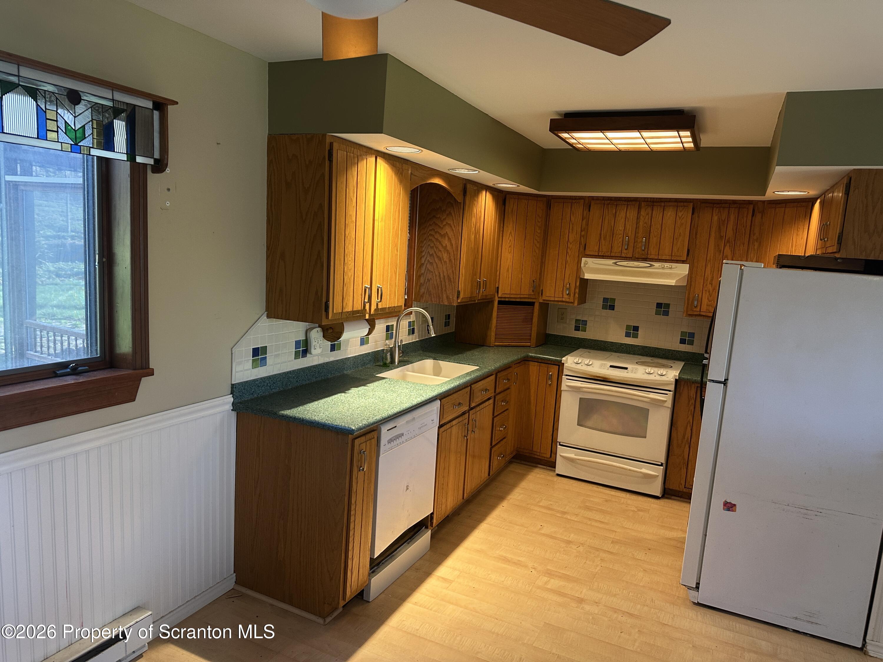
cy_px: 331
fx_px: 612
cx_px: 442
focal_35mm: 24
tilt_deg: -6.5
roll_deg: -4.0
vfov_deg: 56.8
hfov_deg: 71.6
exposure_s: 1/60
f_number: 1.78
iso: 200
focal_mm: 6.86
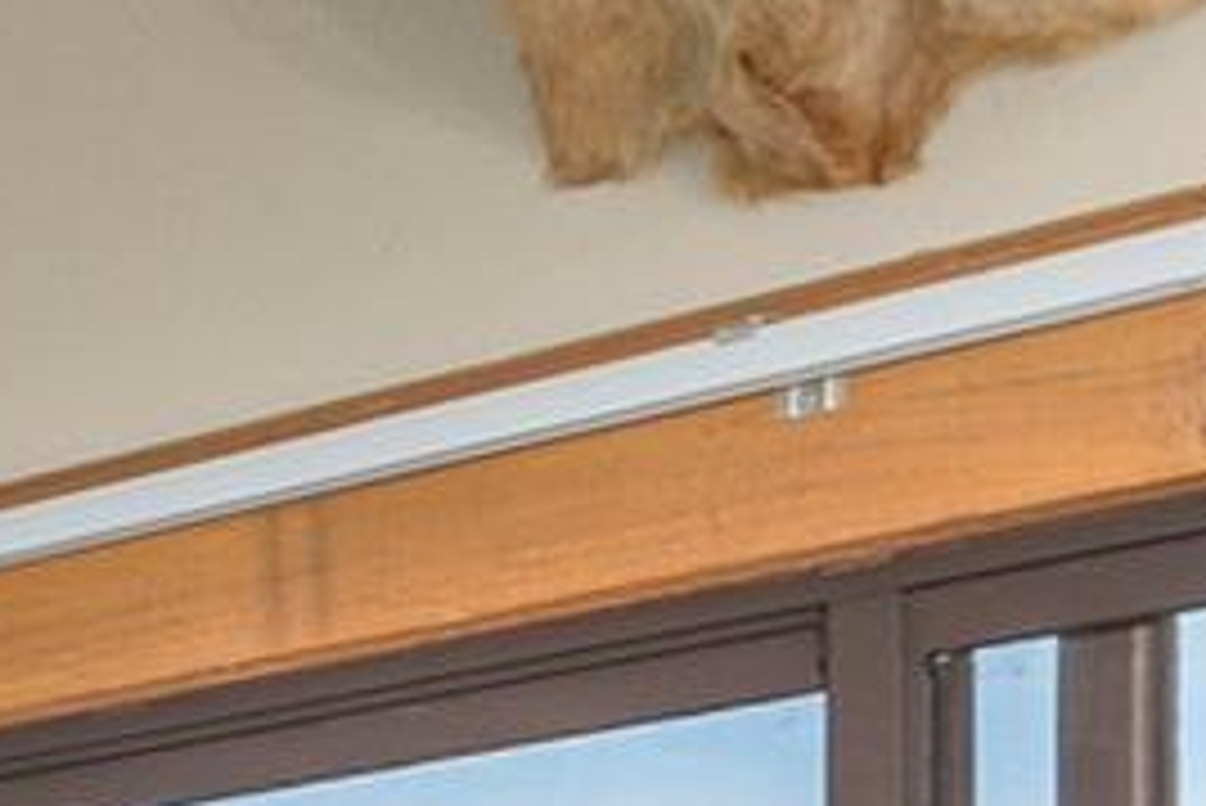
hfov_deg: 8.7
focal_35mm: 107
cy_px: 1668
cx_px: -3370
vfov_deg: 11.4
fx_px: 3586
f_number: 7.1
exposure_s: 1/100
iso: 320
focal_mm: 14
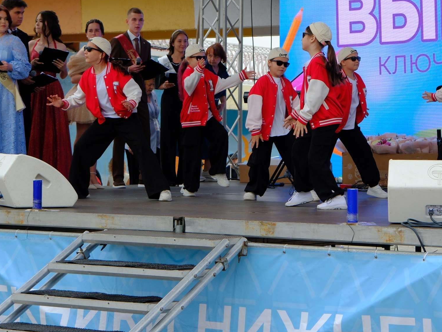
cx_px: 283
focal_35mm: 101
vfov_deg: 14.6
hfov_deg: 19.4
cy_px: 87
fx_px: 1290
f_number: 4
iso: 500
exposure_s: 1/1000
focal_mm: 41.1
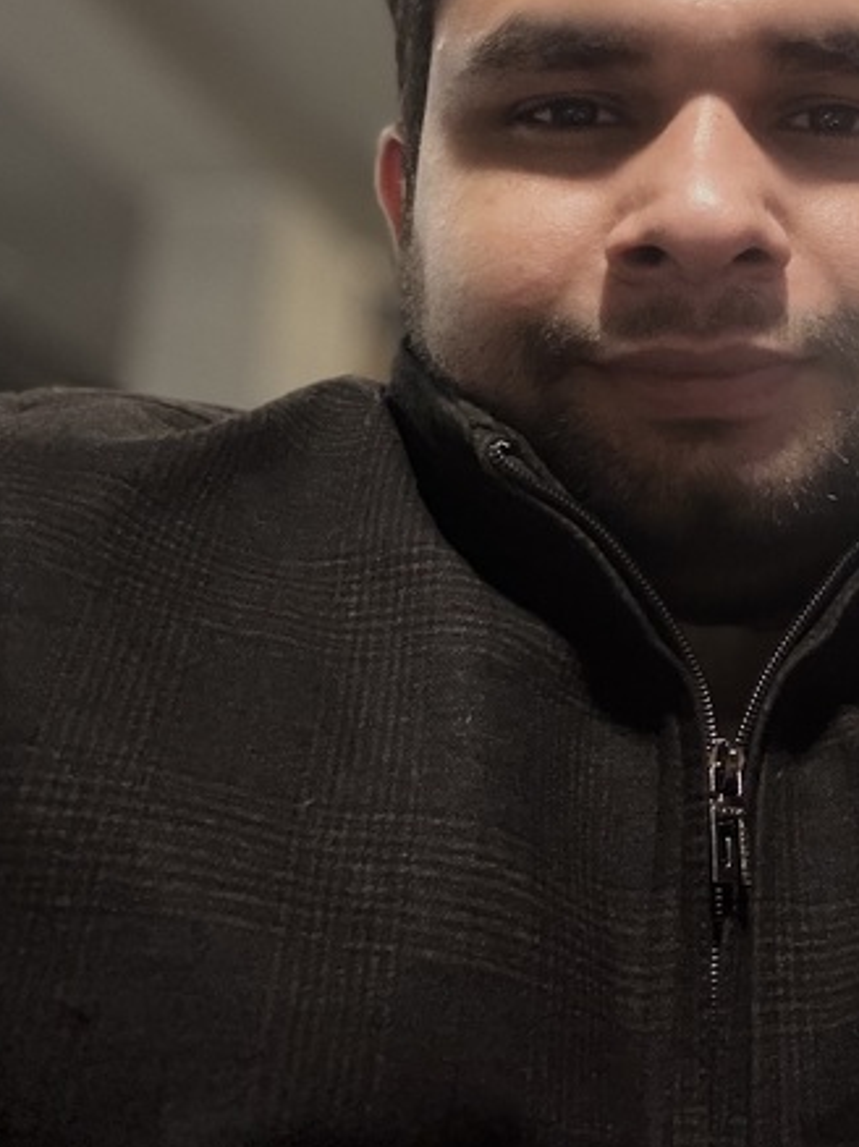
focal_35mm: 48
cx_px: 669
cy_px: 319
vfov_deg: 38.9
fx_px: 1590
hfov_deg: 29.6
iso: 640
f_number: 1.9
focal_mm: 2.69
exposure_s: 1/17
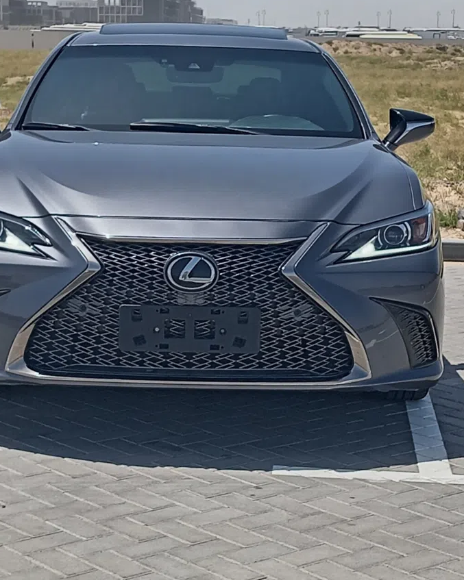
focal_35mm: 85
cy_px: 231
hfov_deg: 18.1
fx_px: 1460
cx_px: 211
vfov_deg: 22.5
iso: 102
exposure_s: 1/704
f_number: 1.8
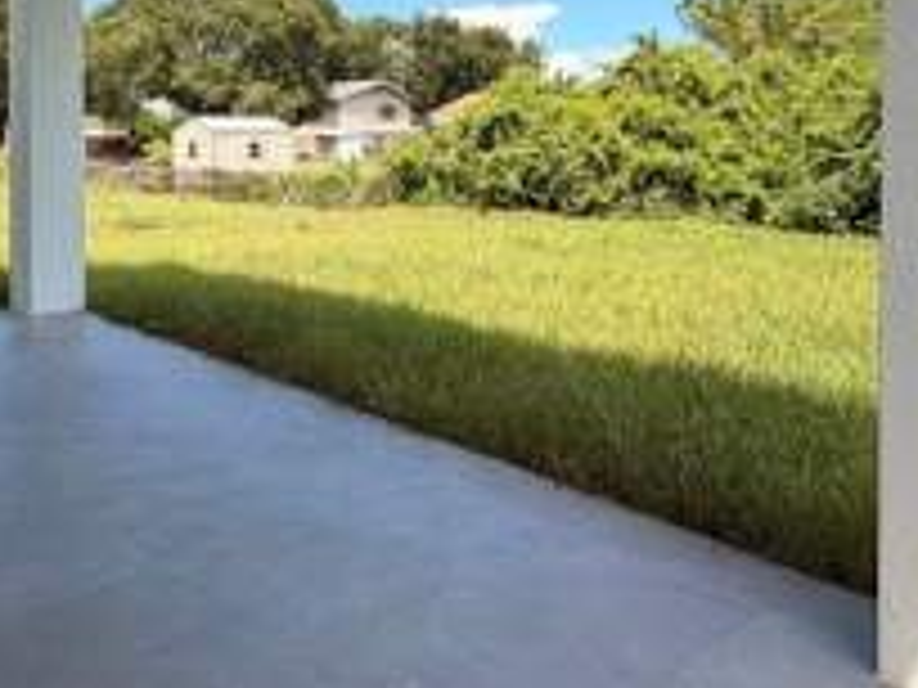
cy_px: 148
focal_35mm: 33
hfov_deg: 53.8
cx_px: 279
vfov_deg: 41.3
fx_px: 875
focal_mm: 2.22
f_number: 2.2
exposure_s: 1/770
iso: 40
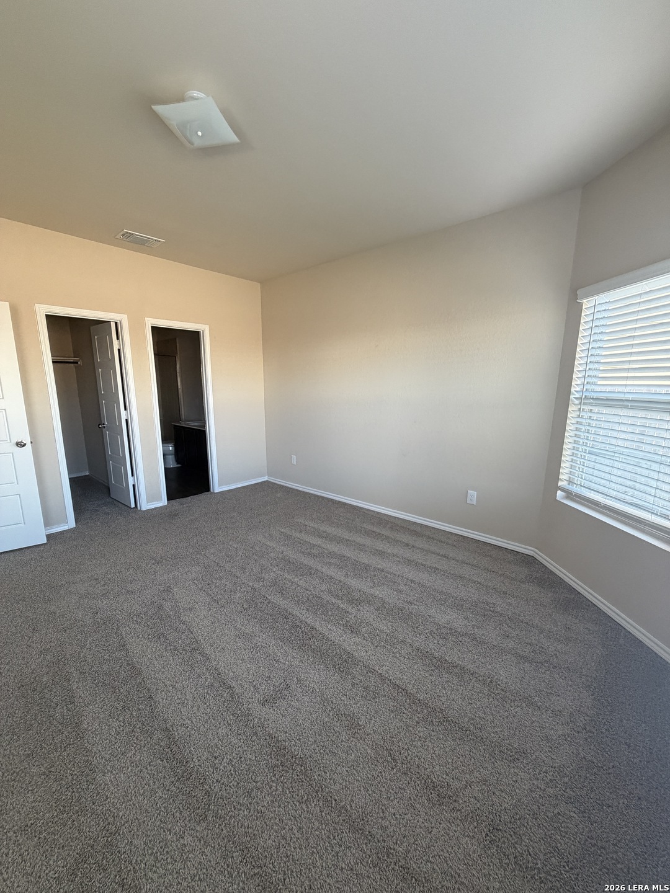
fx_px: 361
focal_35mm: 14
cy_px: 446
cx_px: 335
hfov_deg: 85.7
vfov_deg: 102.1
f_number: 2.2
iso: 320
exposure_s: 1/103
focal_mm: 2.22
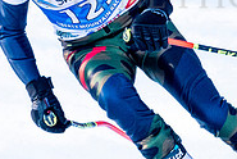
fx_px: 13227
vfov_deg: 0.7
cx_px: 79
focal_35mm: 2006
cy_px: 34
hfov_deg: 1.0
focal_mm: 560
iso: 2000
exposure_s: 1/2000
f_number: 8
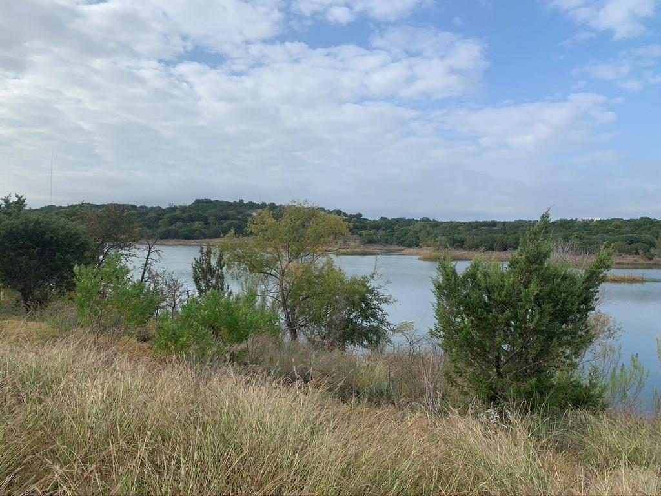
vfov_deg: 53.1
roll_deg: -2.1
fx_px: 496
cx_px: 330
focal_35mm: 26
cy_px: 248
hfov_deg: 67.3
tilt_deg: -1.5
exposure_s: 1/2033
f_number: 1.8
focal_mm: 4.25
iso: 25
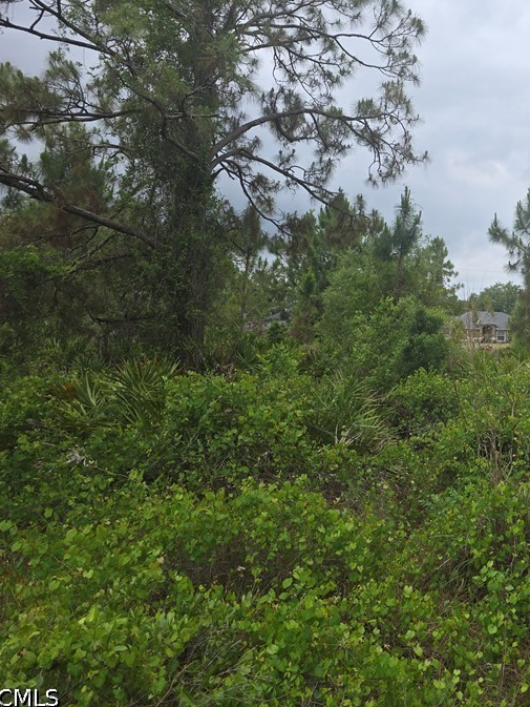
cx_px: 497
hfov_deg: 37.5
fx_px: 714
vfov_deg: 52.5
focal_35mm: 35
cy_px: 312
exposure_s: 1/675
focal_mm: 6.3
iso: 12
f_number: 1.7
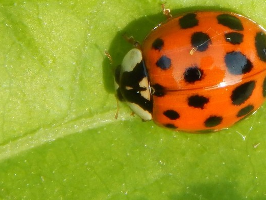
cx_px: 199
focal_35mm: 298
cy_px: 69
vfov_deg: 5.0
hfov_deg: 6.6
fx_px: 2290
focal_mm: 32.8
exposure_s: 1/100
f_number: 5.3
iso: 125
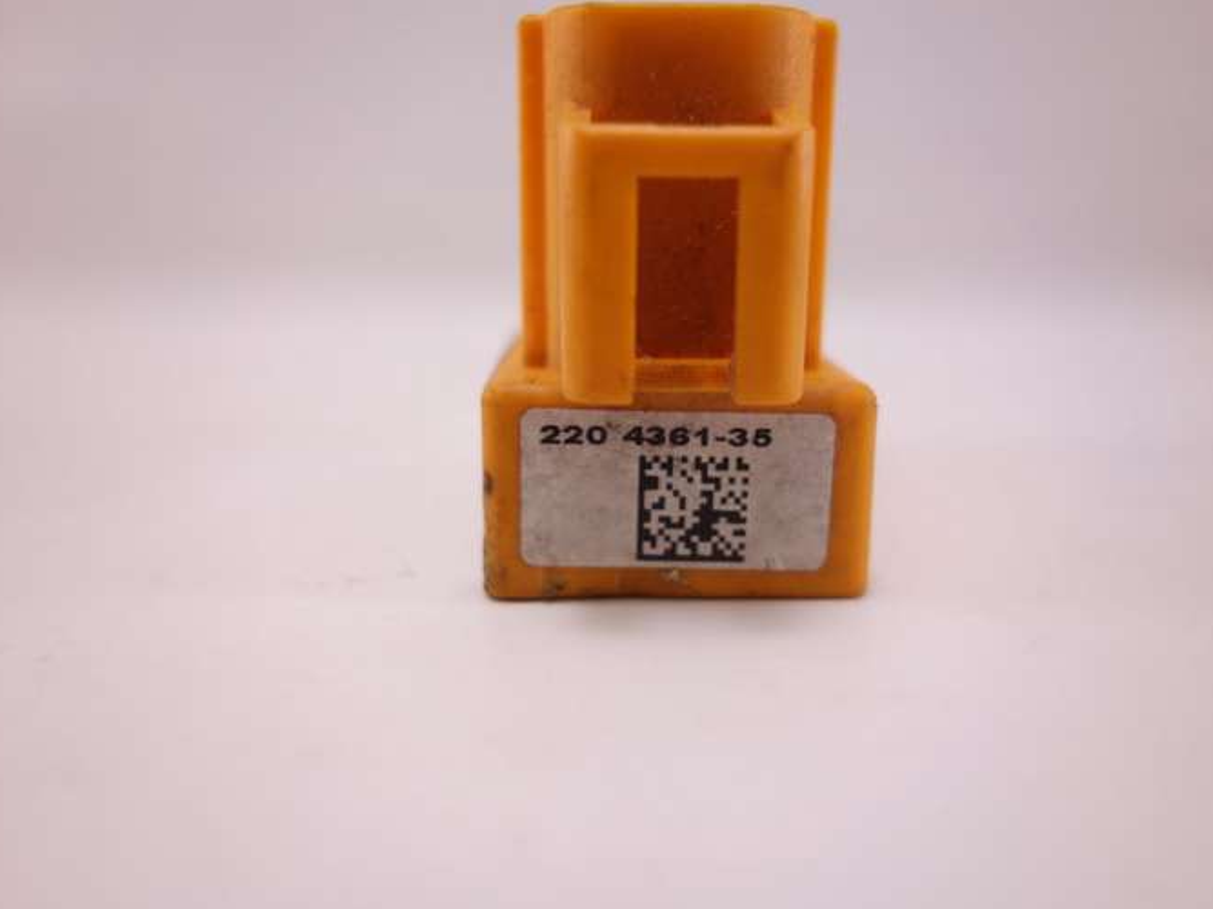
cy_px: 451
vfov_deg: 45.4
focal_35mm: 31
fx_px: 1086
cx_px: 644
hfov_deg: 58.3
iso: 125
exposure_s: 1/100
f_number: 2.8
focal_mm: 10.4
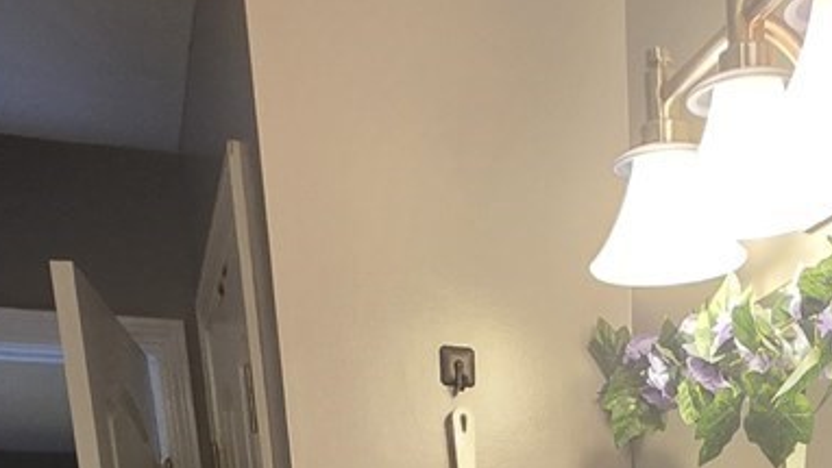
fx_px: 1258
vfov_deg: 14.0
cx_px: 632
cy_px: 1143
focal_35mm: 57
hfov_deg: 35.7
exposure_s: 1/60
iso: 320
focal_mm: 2.2
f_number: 1.9
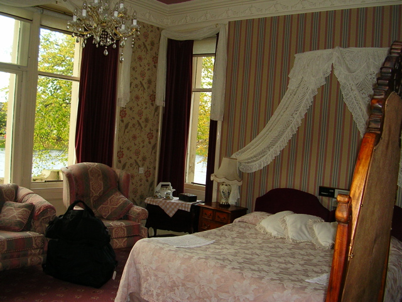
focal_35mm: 38
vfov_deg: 37.7
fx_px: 441
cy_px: 151
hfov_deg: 49.0
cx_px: 201
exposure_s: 1/60.1
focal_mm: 5.8
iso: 76
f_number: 2.8
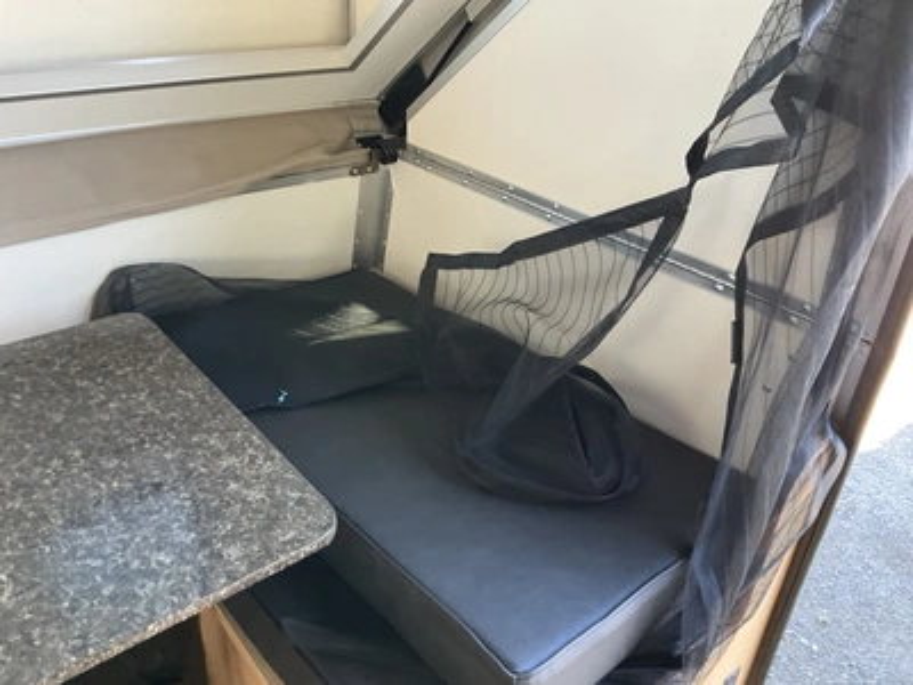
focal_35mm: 29
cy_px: 342
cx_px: 456
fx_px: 765
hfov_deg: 61.7
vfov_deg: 48.2
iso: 160
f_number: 1.8
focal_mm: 3
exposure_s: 1/60
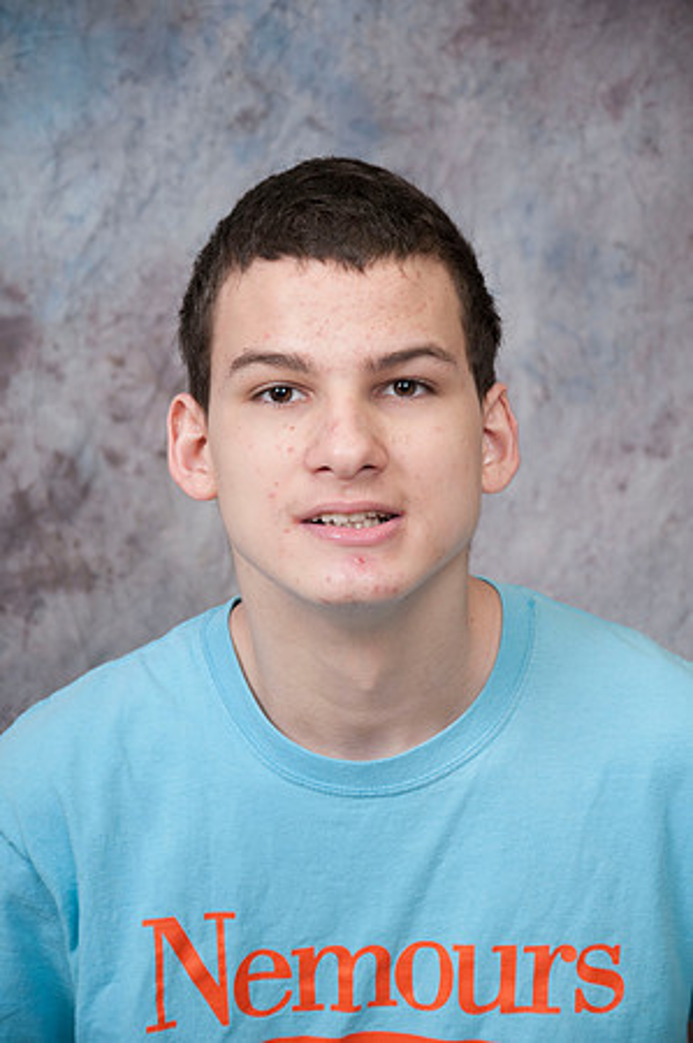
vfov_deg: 16.1
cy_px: 522
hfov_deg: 10.7
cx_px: 346
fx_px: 3690
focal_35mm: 128
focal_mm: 85
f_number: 5.6
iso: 200
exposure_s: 1/125
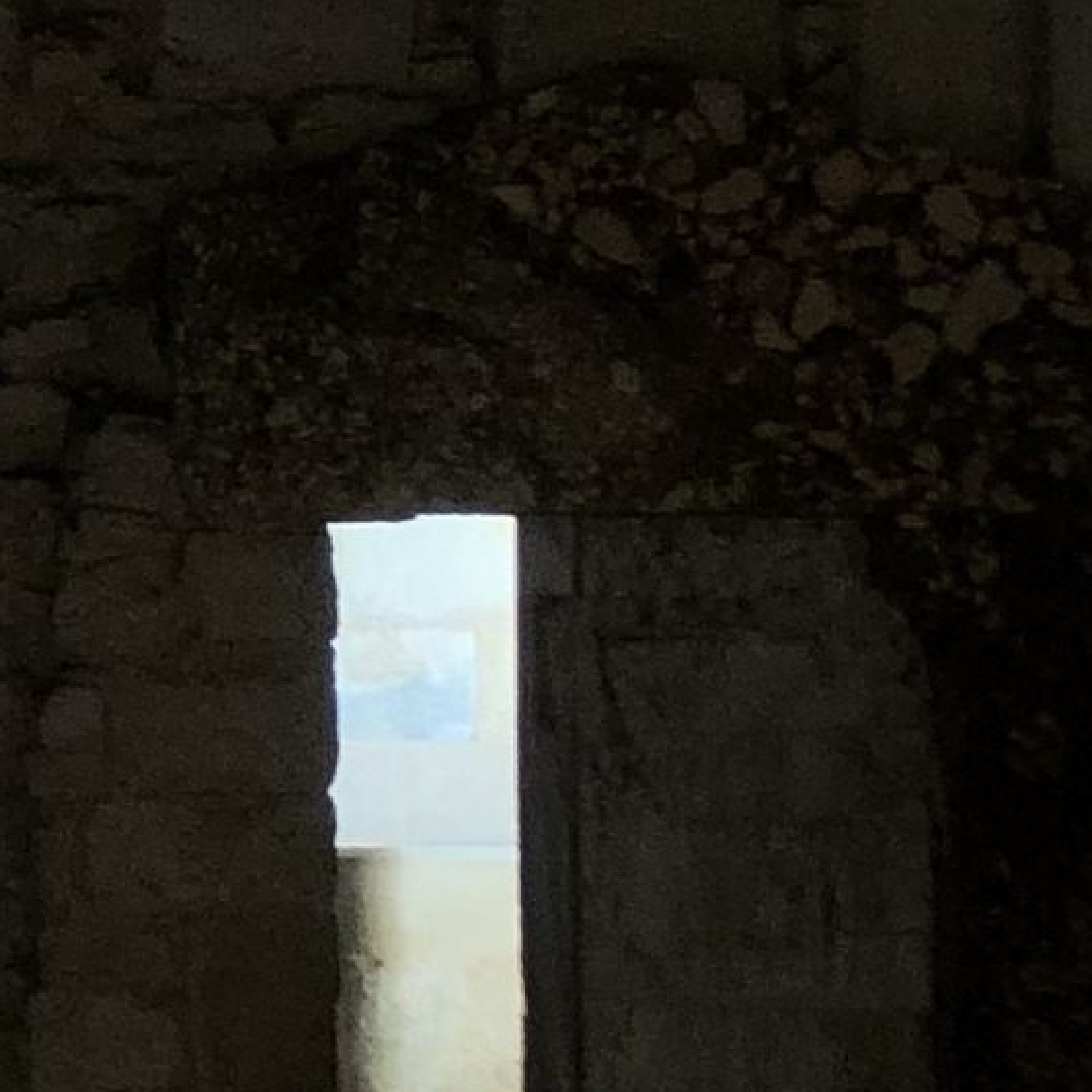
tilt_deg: +1.7
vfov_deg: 9.4
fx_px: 6638
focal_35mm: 186
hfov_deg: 9.2
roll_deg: +1.0
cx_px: -482
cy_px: 647
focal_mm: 4
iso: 20
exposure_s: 1/102
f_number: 1.8
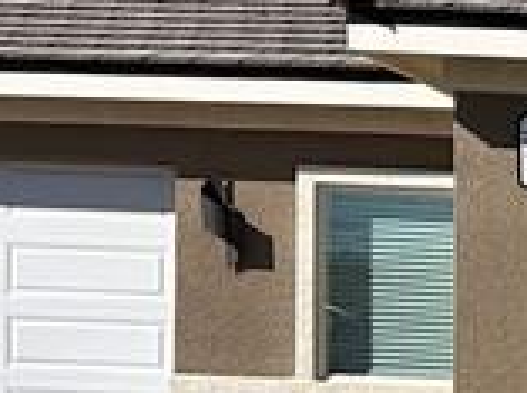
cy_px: 638
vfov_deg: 9.1
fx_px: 2385
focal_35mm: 157
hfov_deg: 10.9
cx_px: 1205
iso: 80
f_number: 1.78
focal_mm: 6.86
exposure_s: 1/7042
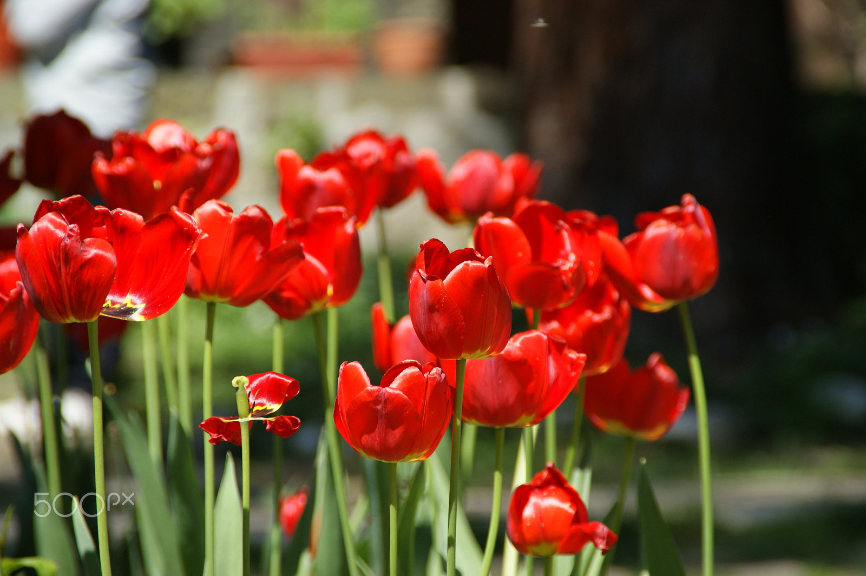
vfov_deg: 4.6
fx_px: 7213
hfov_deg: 6.9
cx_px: 433
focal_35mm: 300
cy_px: 288
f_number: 6.3
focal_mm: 200
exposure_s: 1/320
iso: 200
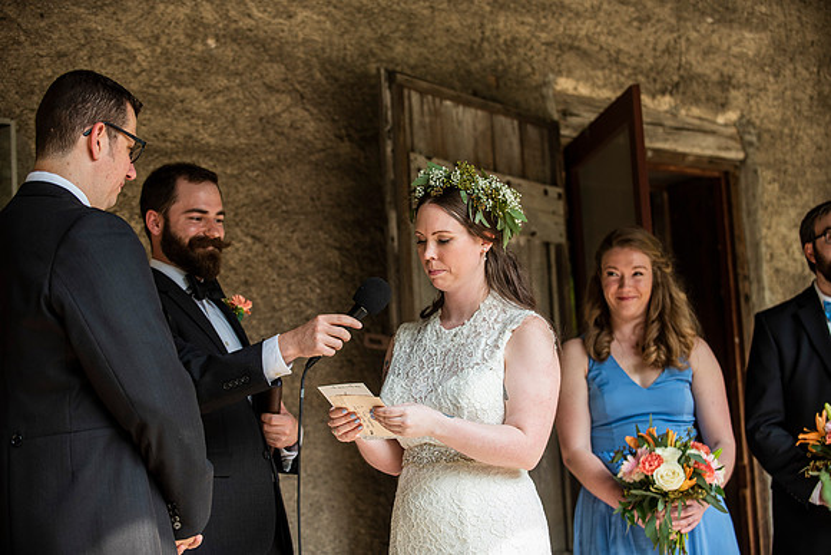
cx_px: 416
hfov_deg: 23.6
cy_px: 278
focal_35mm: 86
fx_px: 1986
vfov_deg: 15.9
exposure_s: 1/800
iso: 400
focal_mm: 86
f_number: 3.5
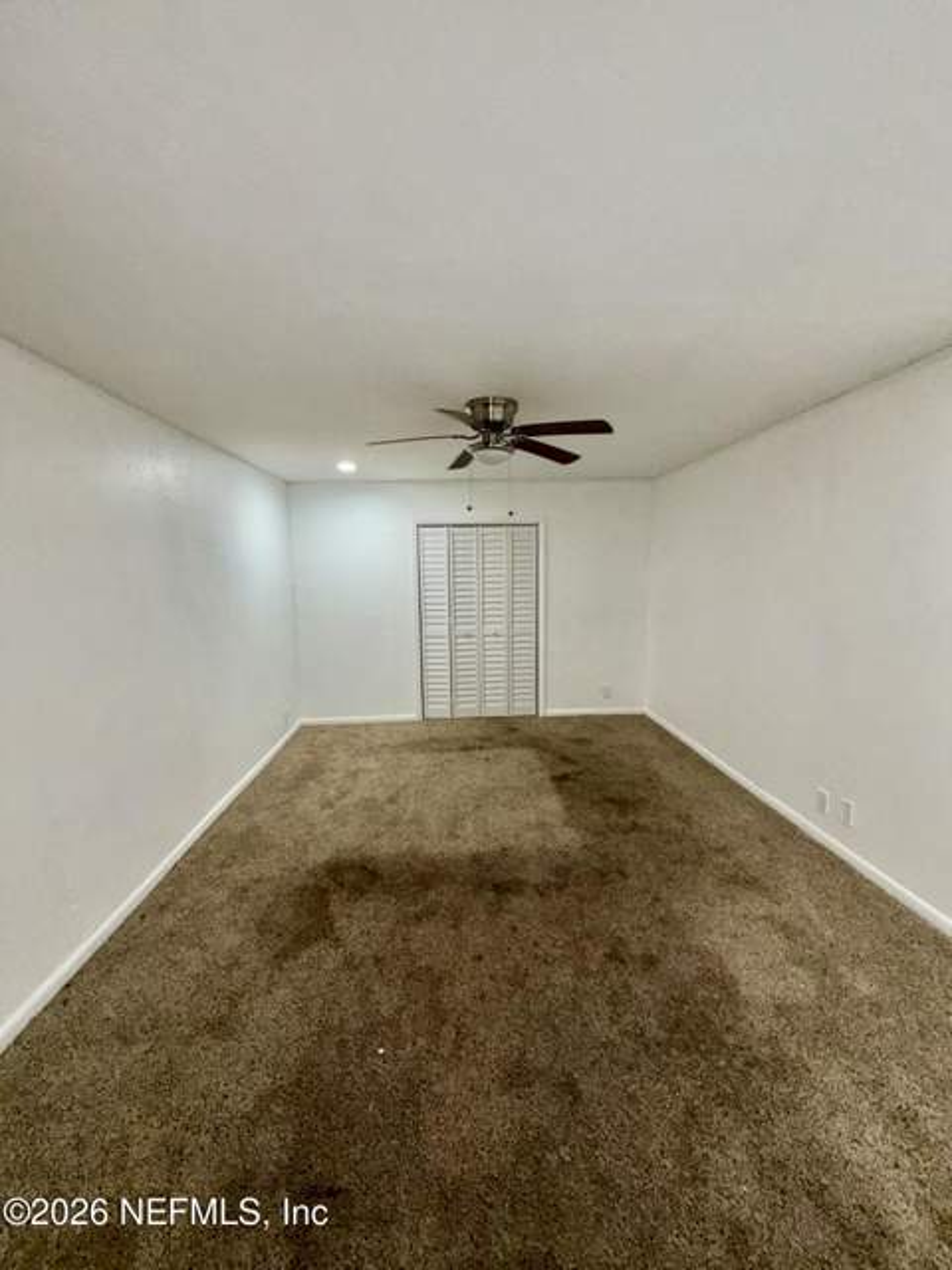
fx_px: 513
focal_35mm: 14
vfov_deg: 102.1
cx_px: 476
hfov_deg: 85.7
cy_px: 635
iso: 100
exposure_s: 1/60
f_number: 2.2
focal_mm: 2.22
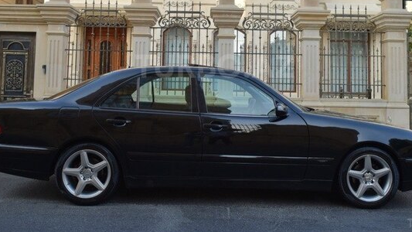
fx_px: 382
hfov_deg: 56.6
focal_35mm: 35
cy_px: 67
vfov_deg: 33.3
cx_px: 214
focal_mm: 18
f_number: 8
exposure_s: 1/250
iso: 320
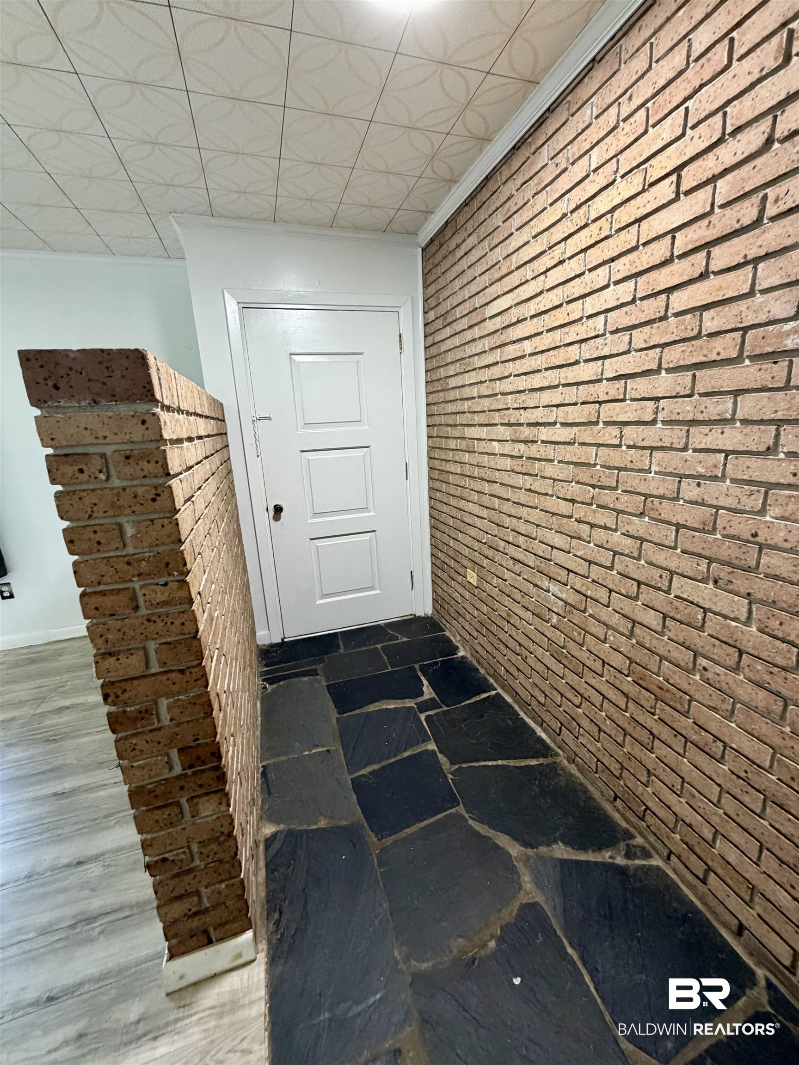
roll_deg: +3.2
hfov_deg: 85.7
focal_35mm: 14
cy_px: 532
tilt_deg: -13.2
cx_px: 400
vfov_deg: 102.1
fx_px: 431
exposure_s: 1/61
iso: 320
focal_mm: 2.22
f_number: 2.2
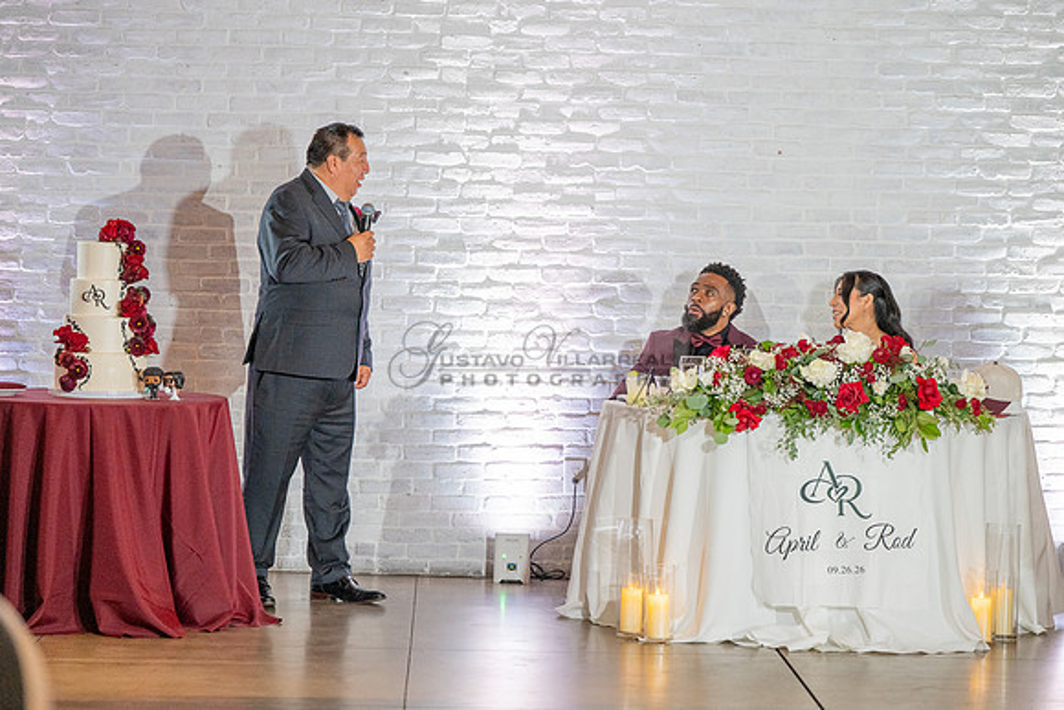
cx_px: 532
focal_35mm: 104
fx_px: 3074
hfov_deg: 19.6
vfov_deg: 13.2
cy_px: 355
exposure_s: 1/320
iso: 1600
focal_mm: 104
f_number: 2.8
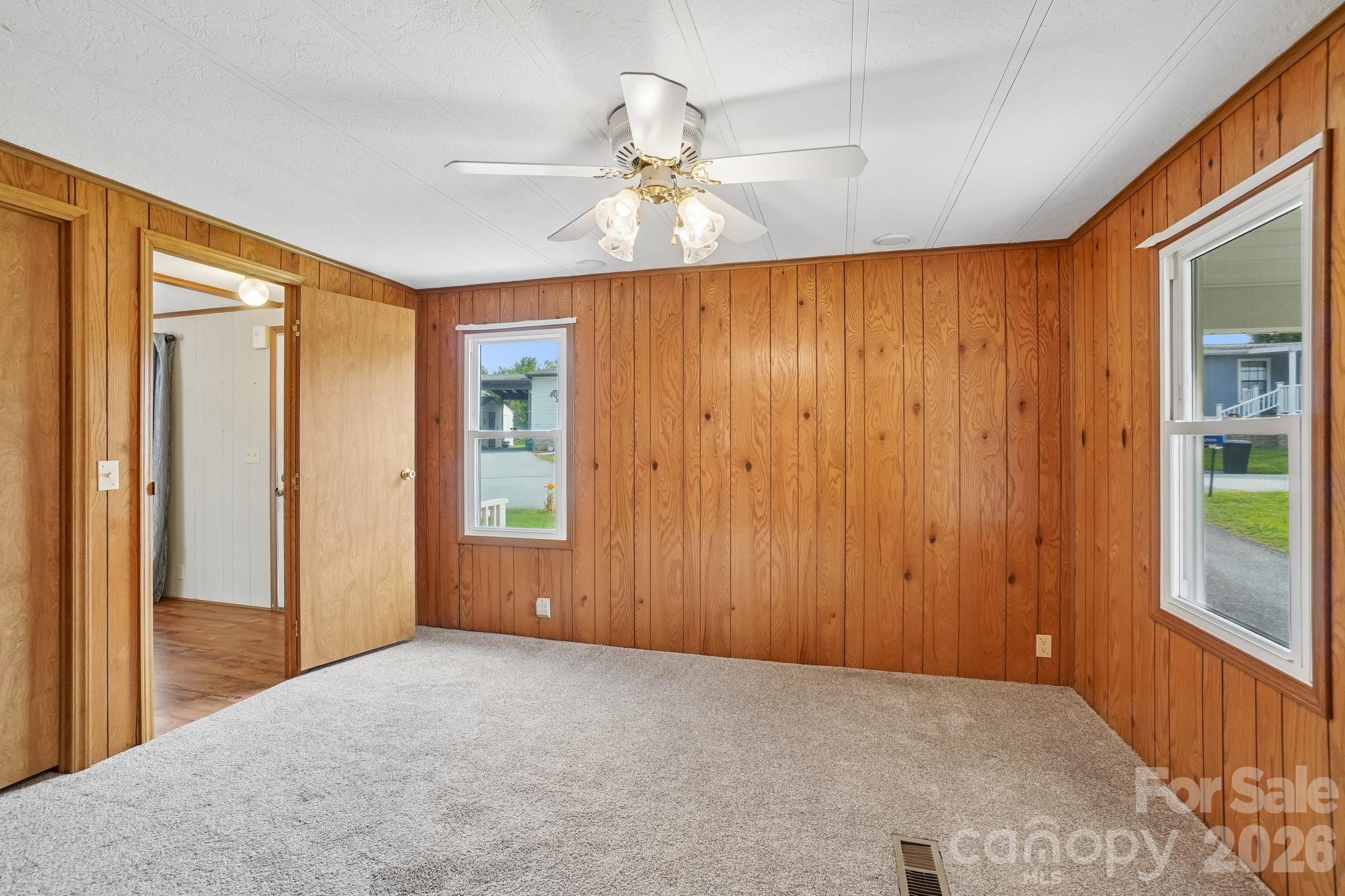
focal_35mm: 15
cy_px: 448
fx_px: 560
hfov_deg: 100.4
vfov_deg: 77.3
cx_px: 672
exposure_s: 1/20
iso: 400
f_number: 8
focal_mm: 10
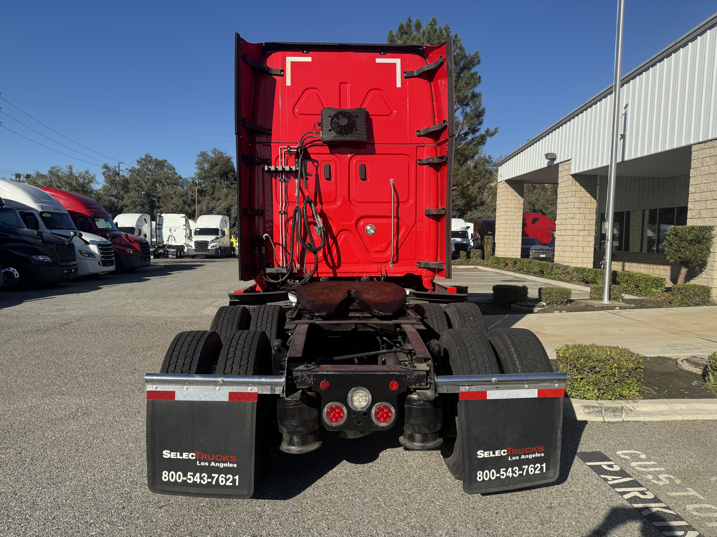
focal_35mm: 24
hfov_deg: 71.6
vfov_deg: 56.8
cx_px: 358
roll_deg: -0.9
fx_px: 497
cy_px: 268
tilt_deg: -3.5
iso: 80
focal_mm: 6.76
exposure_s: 1/4310
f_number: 1.78
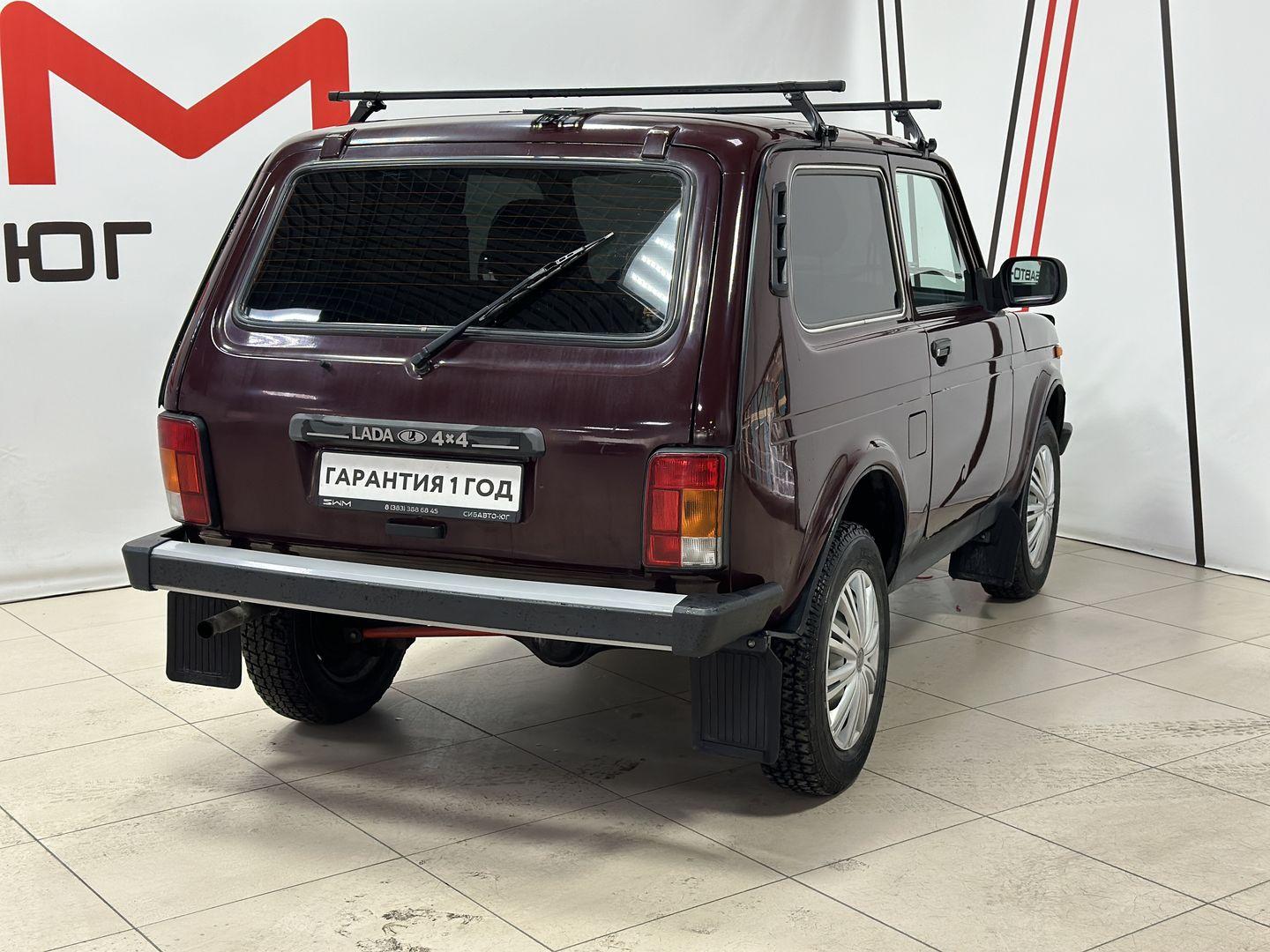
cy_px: 476
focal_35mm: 48
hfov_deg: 39.7
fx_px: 1761
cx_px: 635
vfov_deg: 30.3
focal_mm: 6.86
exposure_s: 1/100
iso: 125
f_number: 1.78
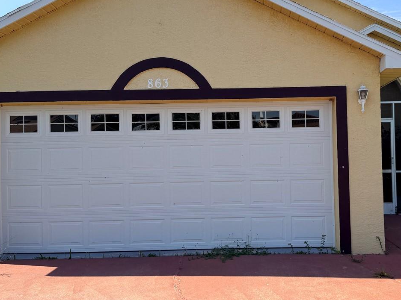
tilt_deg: +2.6
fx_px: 475
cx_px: 249
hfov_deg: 45.4
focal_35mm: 41
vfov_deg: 35.1
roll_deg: +1.6
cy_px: 144
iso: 80
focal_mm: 6.76
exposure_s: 1/3759
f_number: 1.78
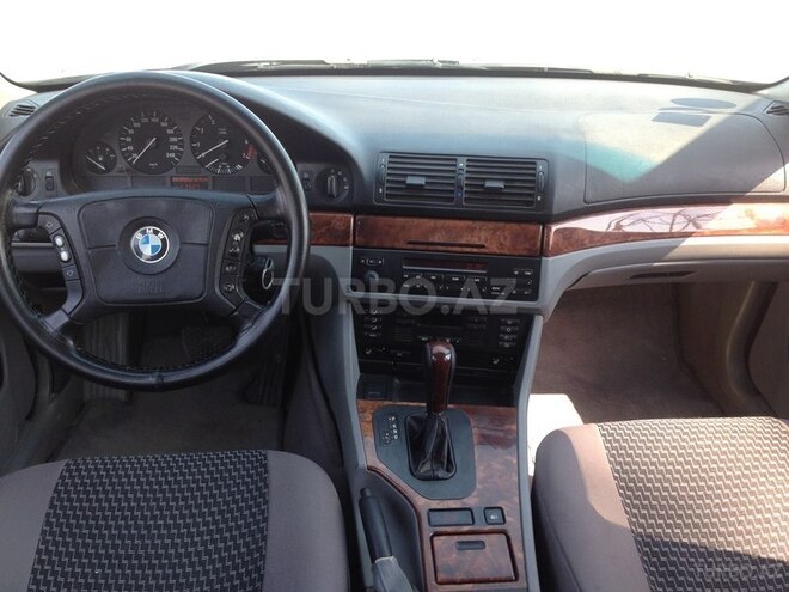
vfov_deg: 42.9
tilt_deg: -25.4
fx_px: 752
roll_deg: -1.3
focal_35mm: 33
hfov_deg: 55.4
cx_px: 394
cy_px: 296
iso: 64
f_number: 2.4
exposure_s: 1/120
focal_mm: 4.12
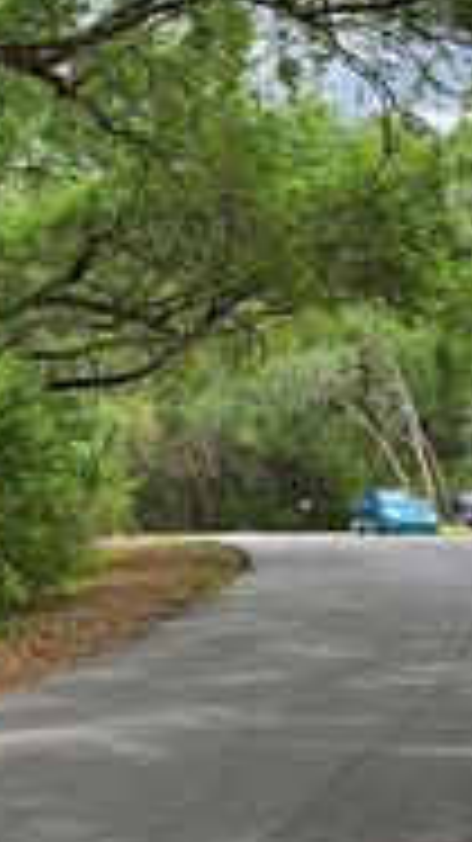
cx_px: -310
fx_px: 1493
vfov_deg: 30.7
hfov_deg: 15.9
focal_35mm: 67
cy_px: 169
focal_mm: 5.4
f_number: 1.8
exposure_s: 1/662
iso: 25
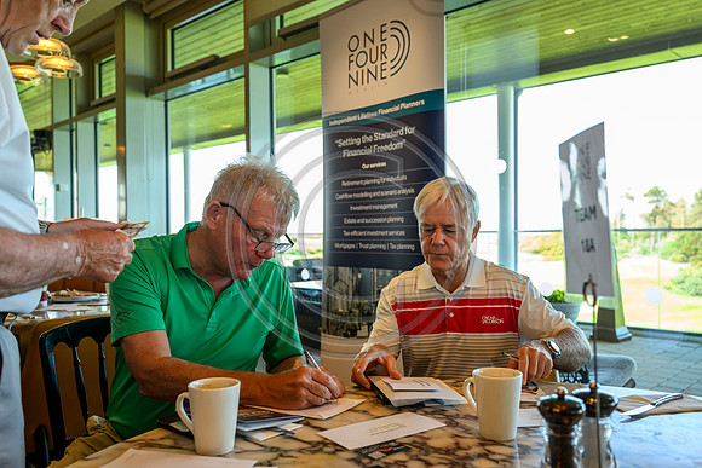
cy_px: 234
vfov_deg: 42.3
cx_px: 351
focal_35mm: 31
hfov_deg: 60.3
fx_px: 605
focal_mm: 31
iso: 2000
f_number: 4
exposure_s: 1/400
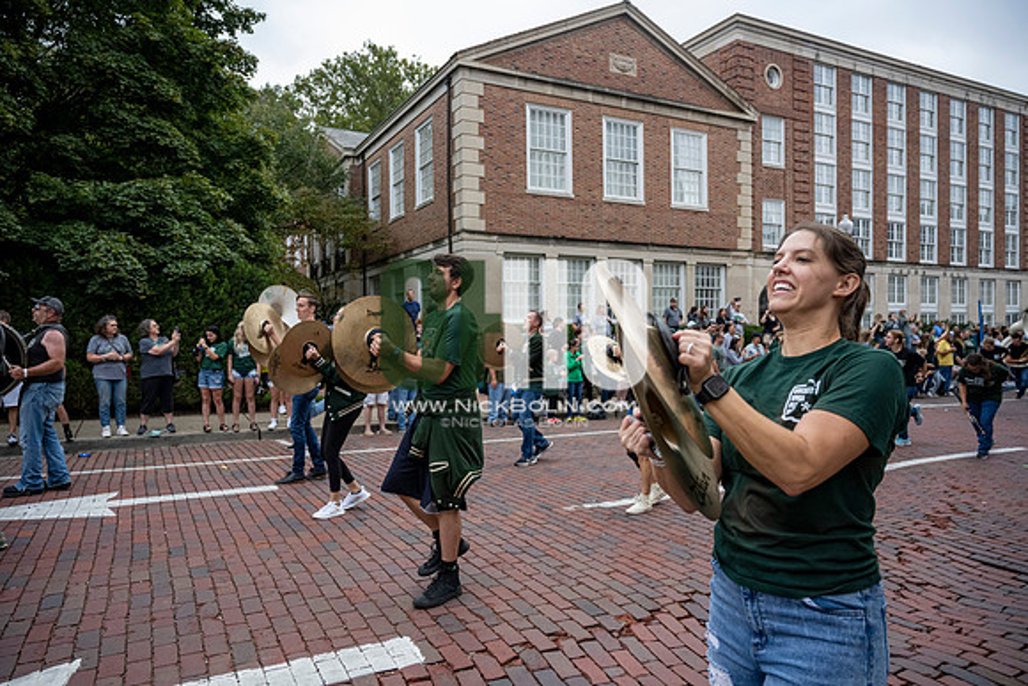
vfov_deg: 53.2
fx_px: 685
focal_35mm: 24
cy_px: 343
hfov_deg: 73.7
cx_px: 514
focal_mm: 24
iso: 1000
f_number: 4
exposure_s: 1/1600
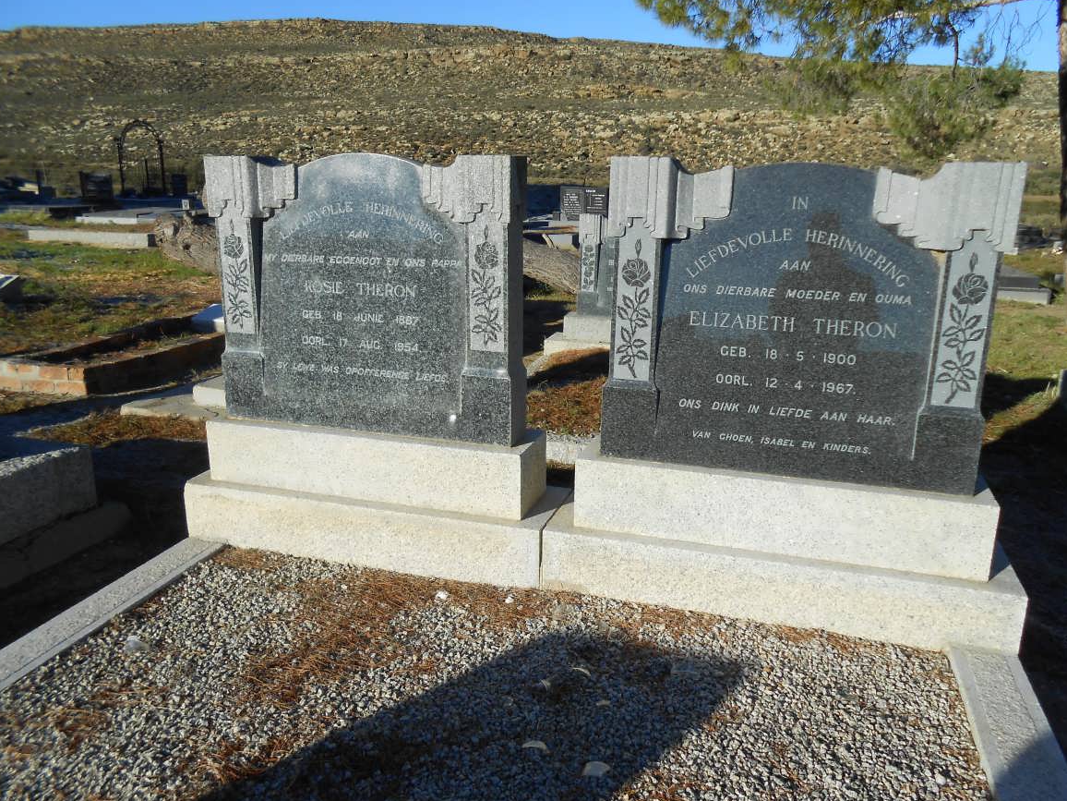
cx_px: 524
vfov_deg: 51.4
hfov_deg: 65.3
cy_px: 407
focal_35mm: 27
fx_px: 832
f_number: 3.5
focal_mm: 4.6
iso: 80
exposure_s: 1/1000
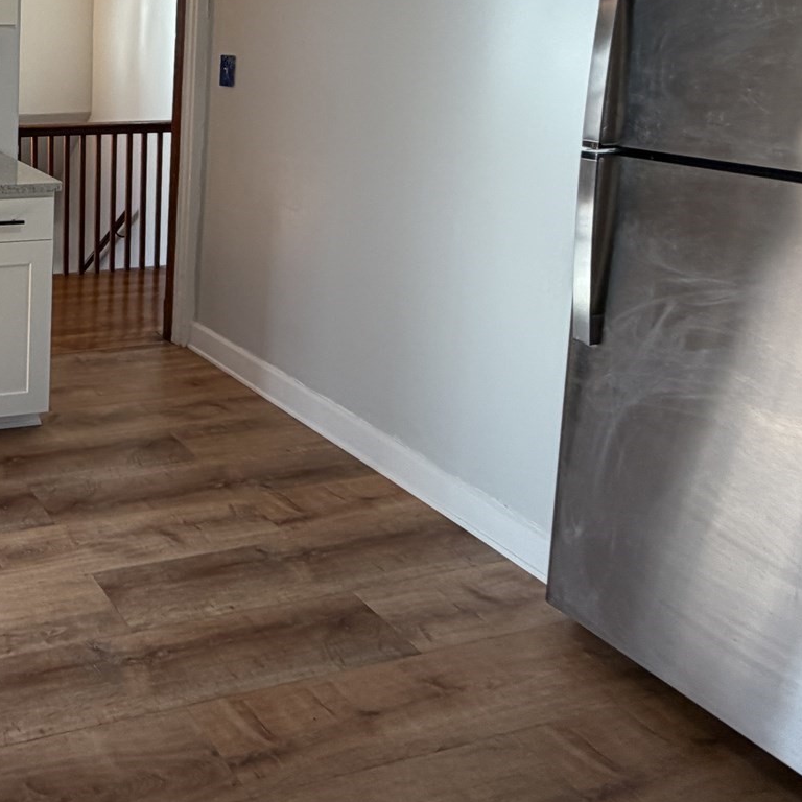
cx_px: -90
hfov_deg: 39.9
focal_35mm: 33
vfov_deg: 45.7
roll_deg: +0.3
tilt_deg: -5.8
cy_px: 103
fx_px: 865
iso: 125
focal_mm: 2.22
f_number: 2.2
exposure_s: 1/120
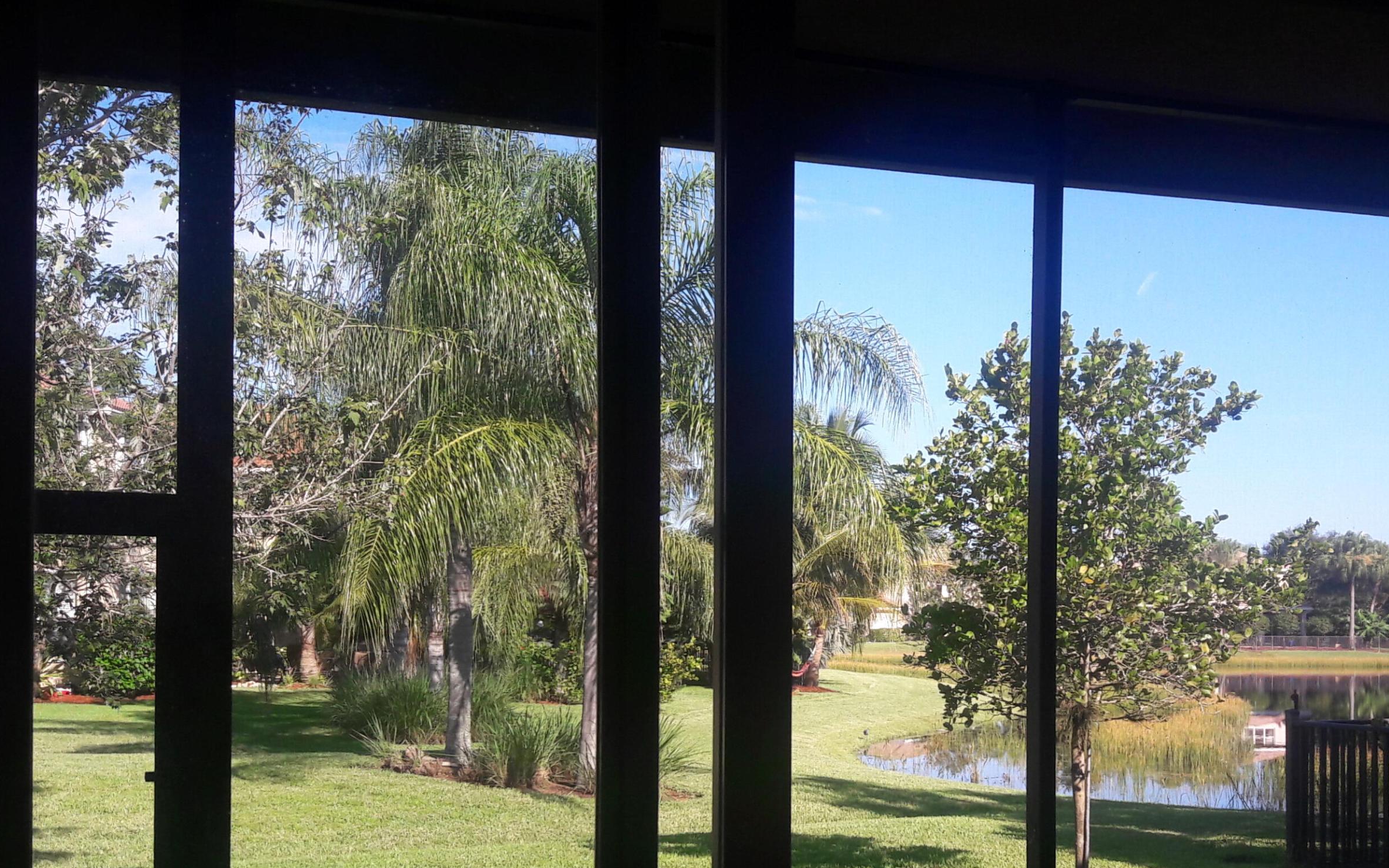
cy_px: 622
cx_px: 802
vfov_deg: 34.8
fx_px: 1363
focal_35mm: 36
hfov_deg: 53.8
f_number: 1.9
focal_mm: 3.7
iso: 40
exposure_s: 1/519
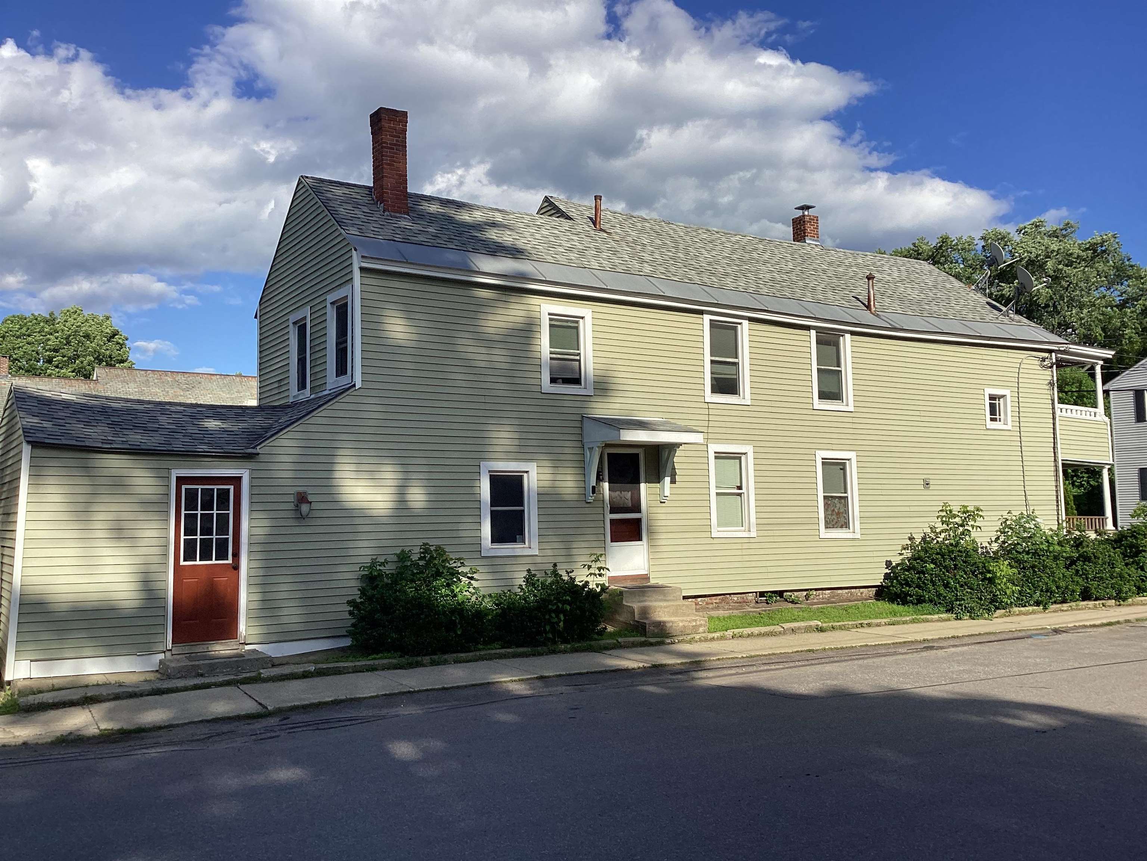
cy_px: 430
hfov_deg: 58.4
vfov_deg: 45.4
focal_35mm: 31
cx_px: 574
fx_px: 1027
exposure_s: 1/1698
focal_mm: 3.3
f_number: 2.4
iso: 25
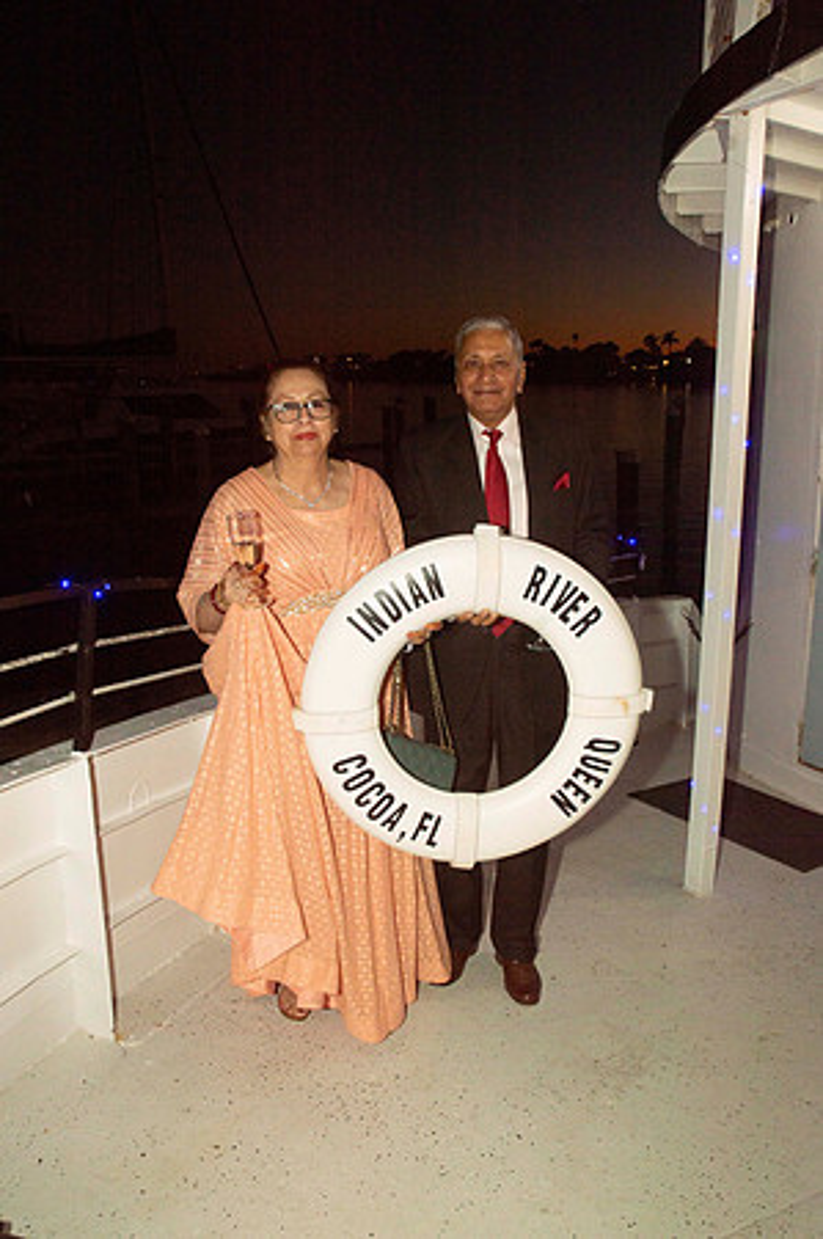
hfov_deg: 47.8
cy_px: 620
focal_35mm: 27
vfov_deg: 67.4
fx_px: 928
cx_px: 412
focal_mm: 18
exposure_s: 1/60
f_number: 8
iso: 400
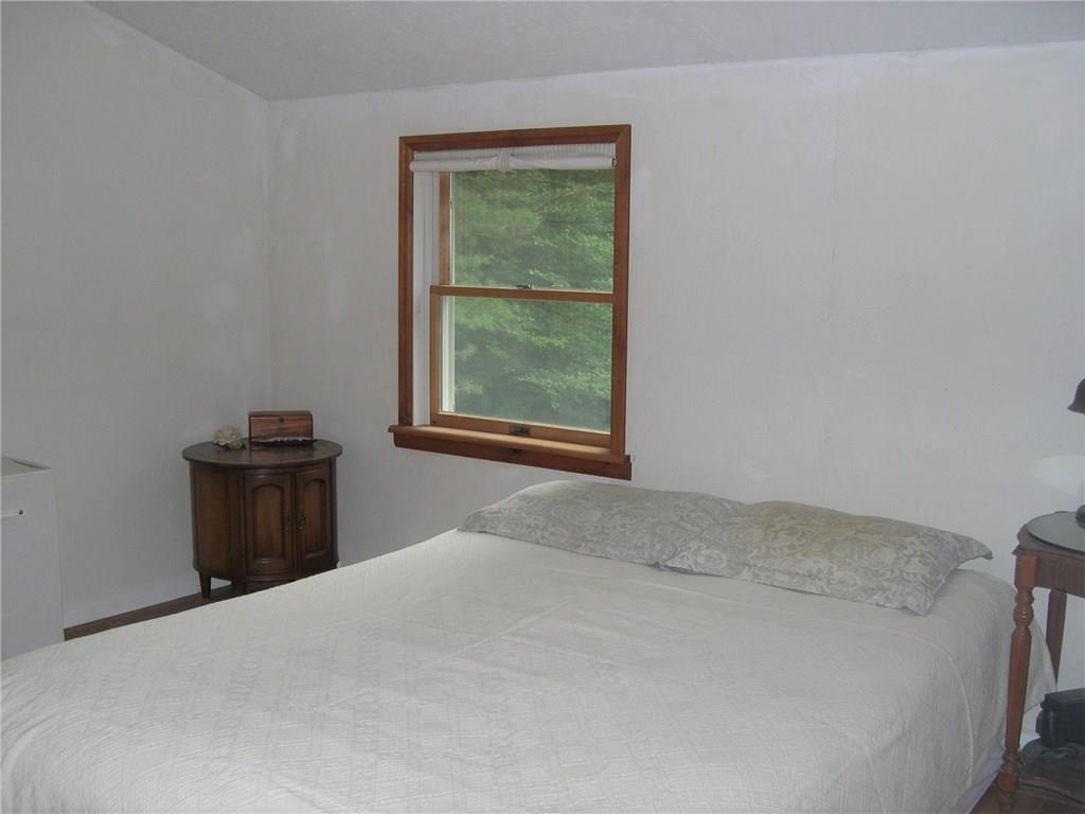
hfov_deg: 49.0
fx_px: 1191
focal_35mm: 38
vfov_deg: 37.7
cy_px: 407
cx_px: 542
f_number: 2.8
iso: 100
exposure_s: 1/60
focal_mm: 8
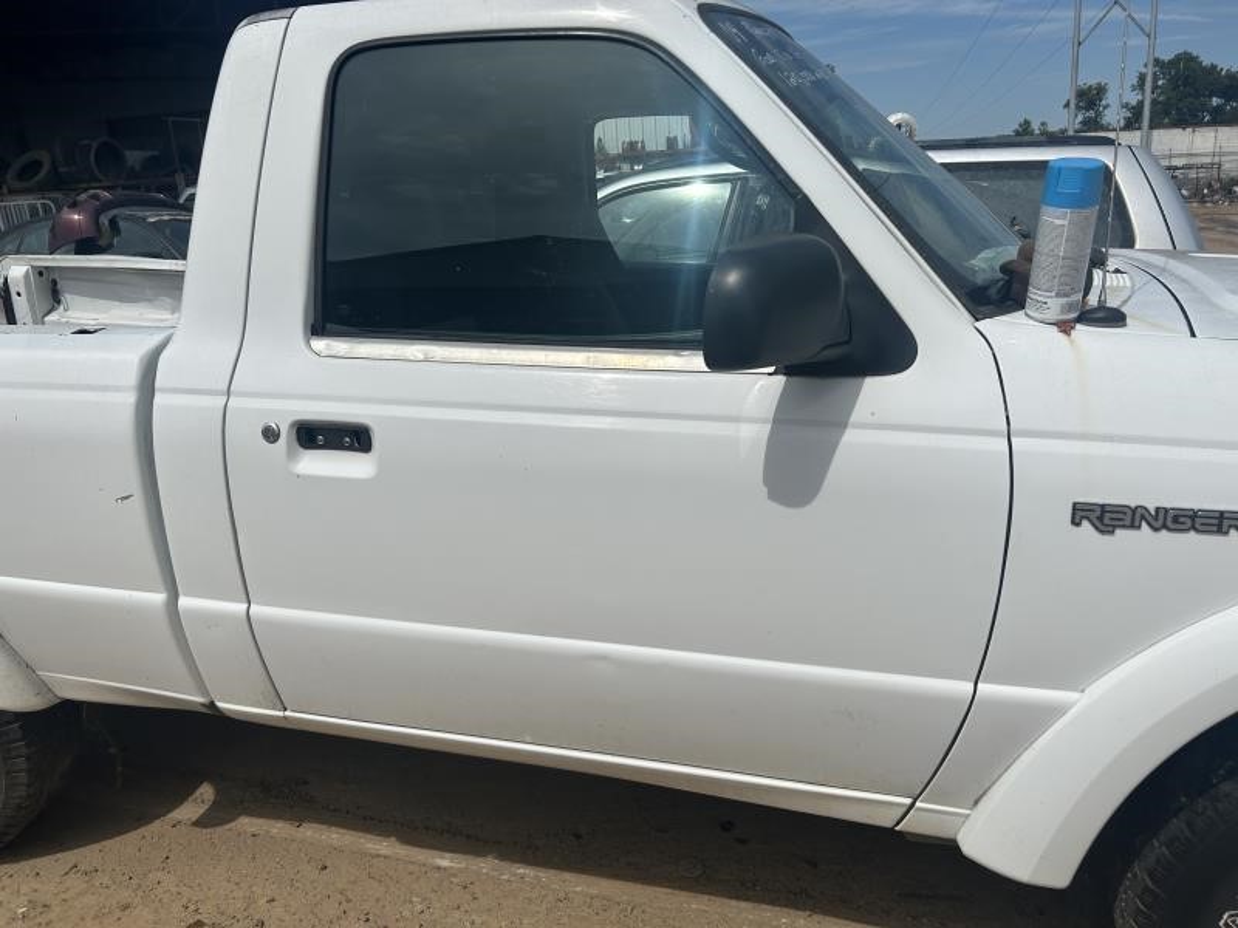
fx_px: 930
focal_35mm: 26
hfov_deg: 67.3
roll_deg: +4.1
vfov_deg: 53.1
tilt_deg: -15.2
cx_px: 619
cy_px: 464
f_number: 1.5
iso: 50
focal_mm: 5.7
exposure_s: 1/11364
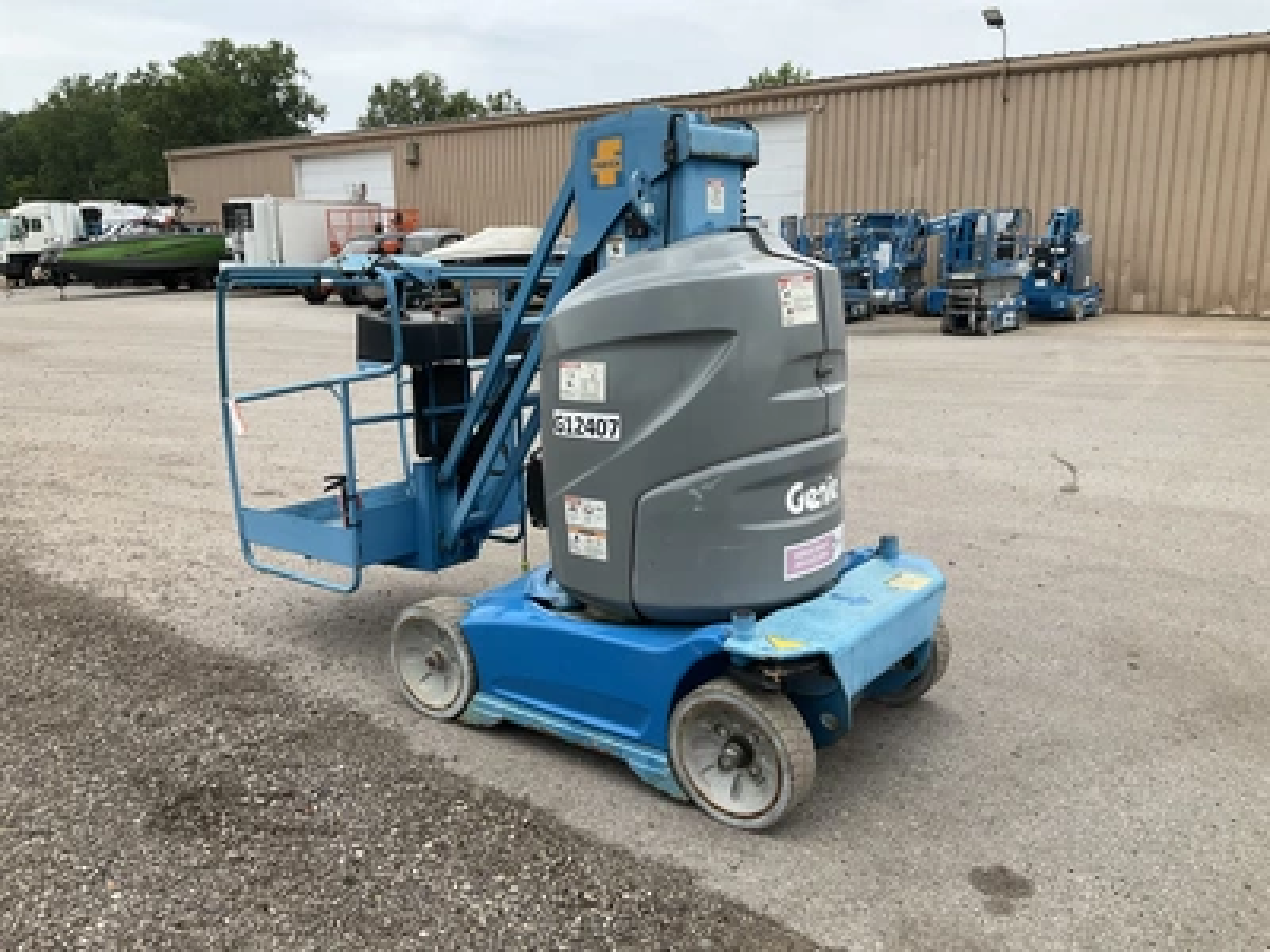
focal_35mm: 29
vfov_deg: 48.2
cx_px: 635
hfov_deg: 61.7
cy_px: 476
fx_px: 1064
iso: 25
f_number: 1.8
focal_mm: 3
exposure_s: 1/792
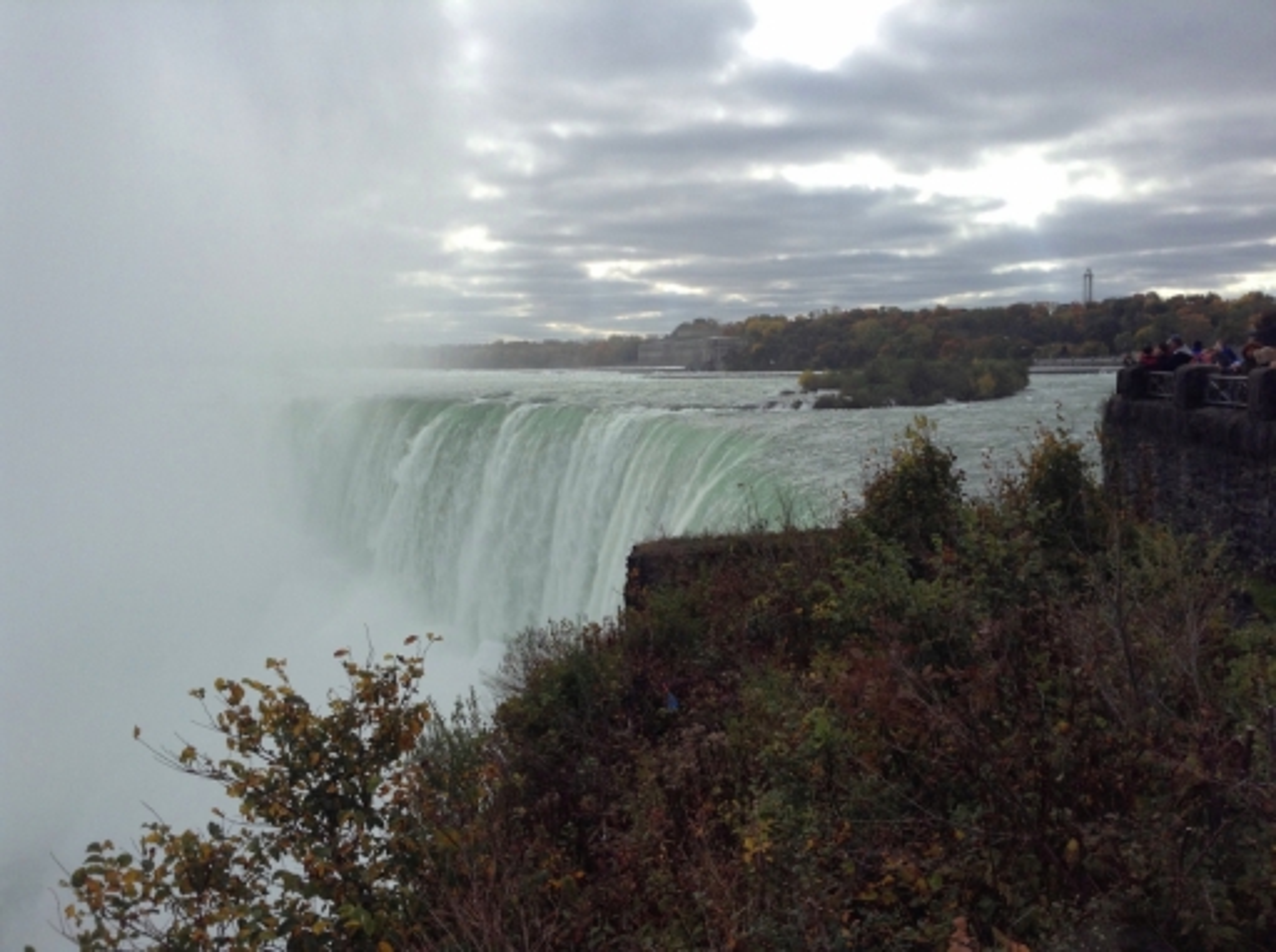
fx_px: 1214
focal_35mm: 33
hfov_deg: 55.4
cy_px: 476
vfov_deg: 42.8
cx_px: 638
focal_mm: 3.3
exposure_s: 1/1486
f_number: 2.4
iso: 32
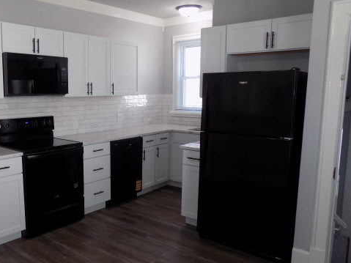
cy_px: 141
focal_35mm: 32
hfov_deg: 55.7
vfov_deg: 44.1
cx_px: 118
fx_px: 324
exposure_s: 1/30
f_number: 3.1
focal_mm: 4
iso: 160
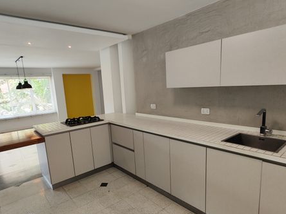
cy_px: 120
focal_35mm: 21
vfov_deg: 63.2
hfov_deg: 79.0
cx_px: 141
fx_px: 173
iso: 95
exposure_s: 1/40
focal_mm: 2.16
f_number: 2.2
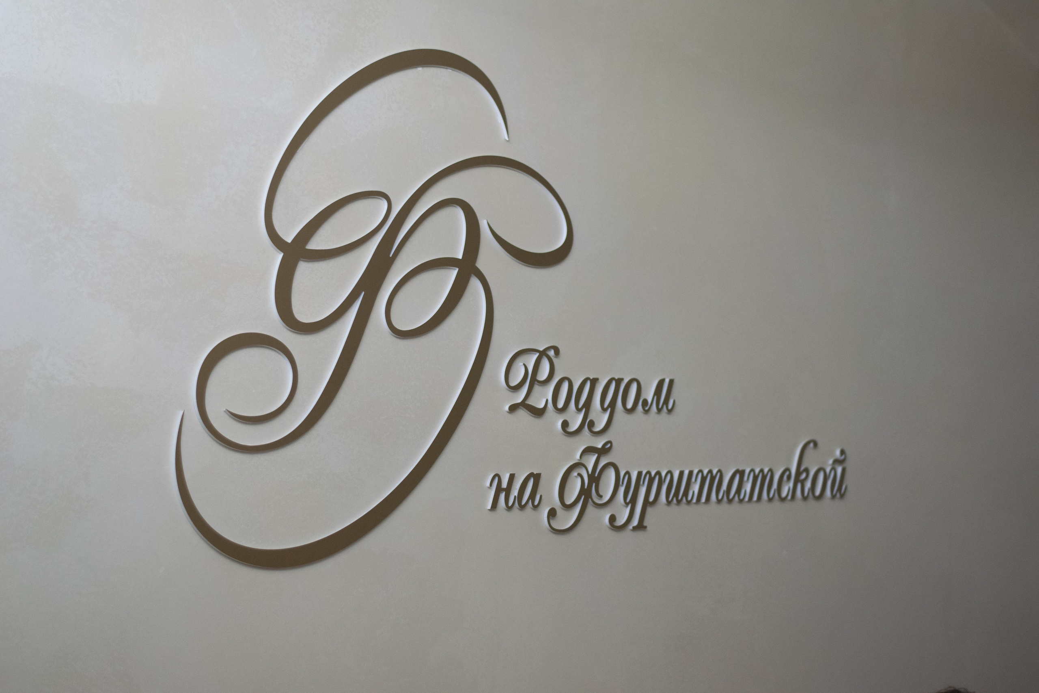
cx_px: 520
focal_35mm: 75
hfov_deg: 27.0
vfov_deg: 18.2
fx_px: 2165
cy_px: 346
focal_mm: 50
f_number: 2.2
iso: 800
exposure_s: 1/500
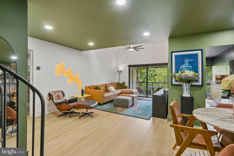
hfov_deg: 96.7
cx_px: 117
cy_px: 78
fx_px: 104
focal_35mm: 16
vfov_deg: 73.7
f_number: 8
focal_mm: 16
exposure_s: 1/15
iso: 400
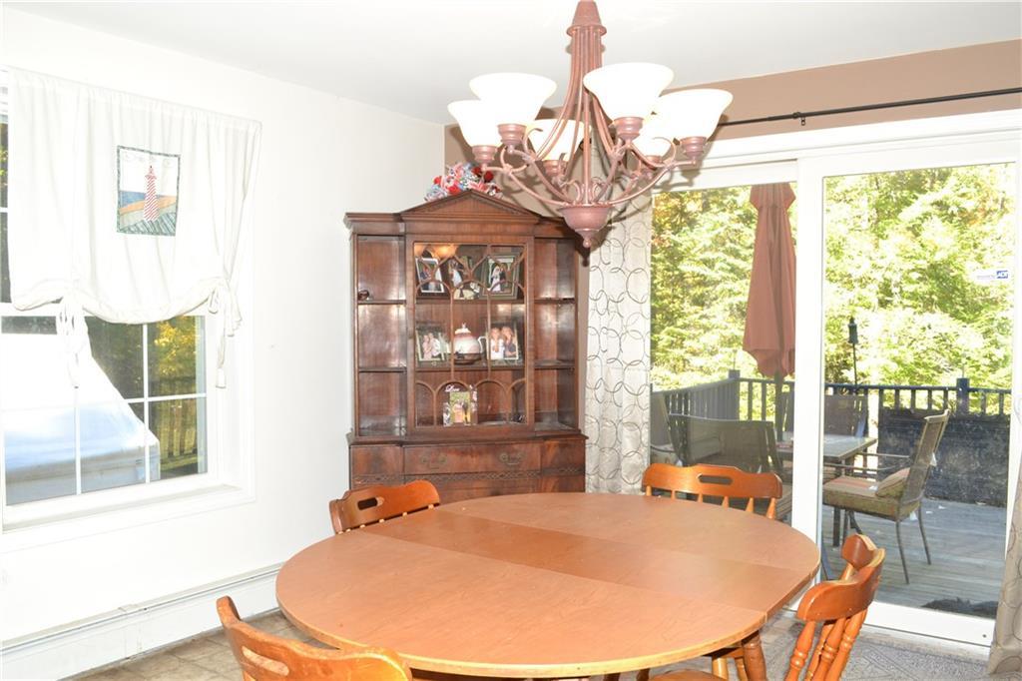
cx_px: 511
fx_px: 851
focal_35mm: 30
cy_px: 340
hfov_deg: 61.9
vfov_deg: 43.6
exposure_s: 1/60
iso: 800
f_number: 7.1
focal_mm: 20
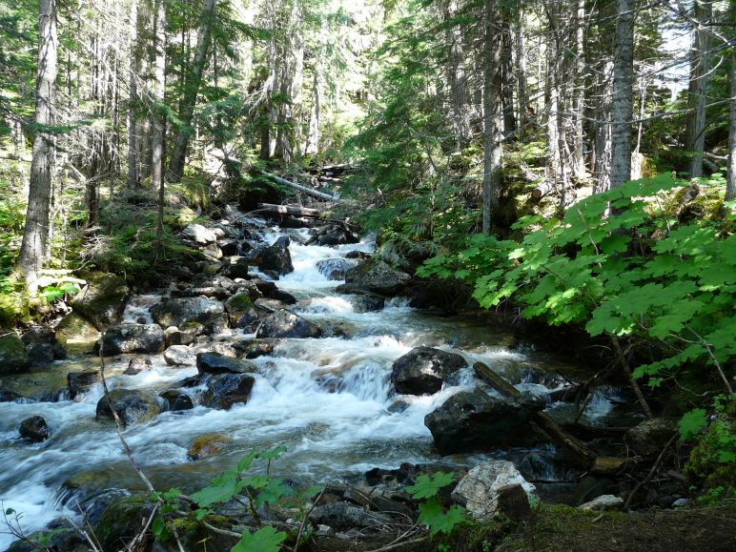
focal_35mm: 29
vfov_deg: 48.2
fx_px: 617
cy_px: 276
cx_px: 358
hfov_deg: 61.7
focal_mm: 4.6
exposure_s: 1/40
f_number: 2.8
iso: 100
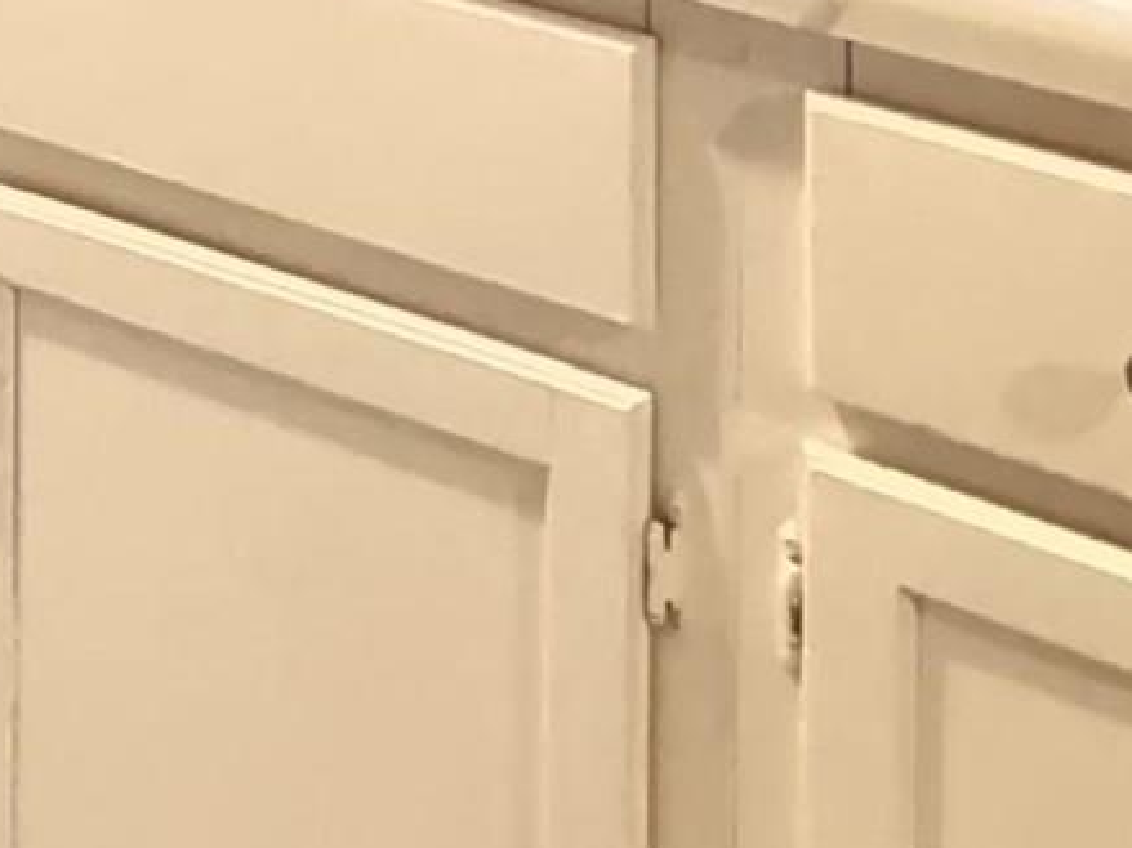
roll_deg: -0.4
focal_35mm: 98
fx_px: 3204
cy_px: -1072
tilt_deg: -1.3
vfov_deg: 12.4
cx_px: -534
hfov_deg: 18.0
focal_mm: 2.22
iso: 2500
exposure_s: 1/30
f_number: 2.2
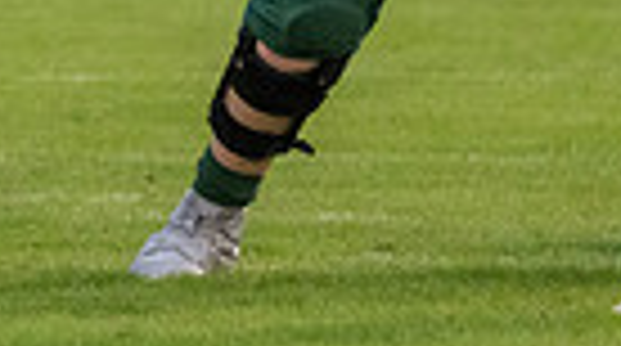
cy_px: -416
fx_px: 23781
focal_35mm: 1447
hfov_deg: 1.5
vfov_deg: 0.8
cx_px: -434
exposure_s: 1/1250
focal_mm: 306
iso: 6400
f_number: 5.6
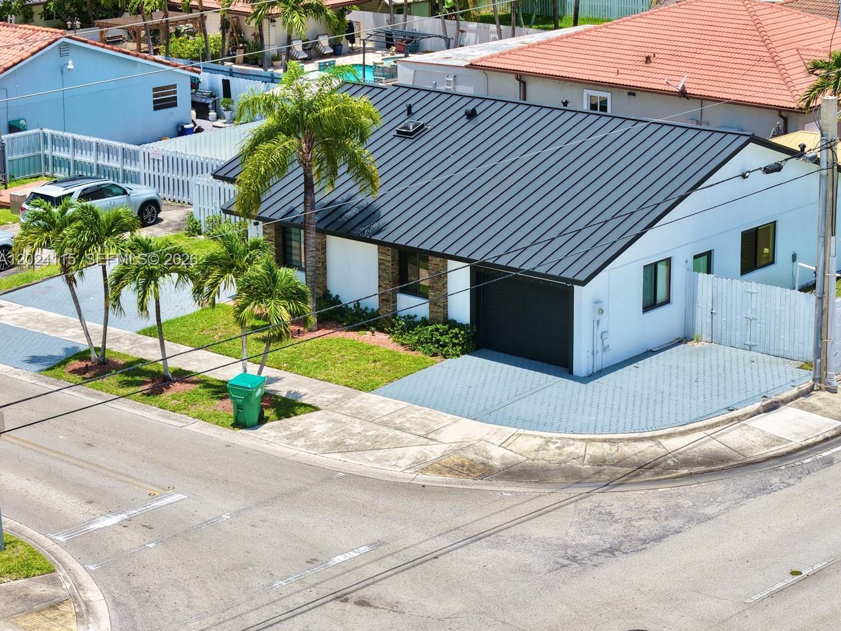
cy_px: 261
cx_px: 518
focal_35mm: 87
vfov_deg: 17.0
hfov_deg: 22.5
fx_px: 2114
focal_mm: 19.35
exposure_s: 1/2000
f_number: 2.8
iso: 160
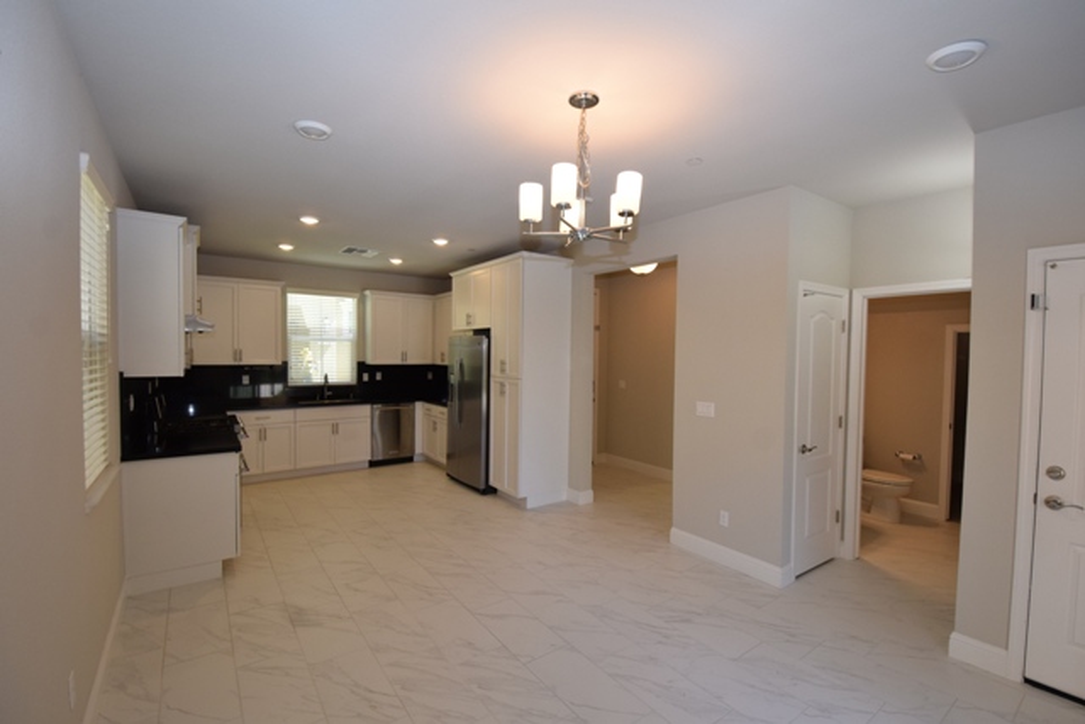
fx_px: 452
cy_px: 362
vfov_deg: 77.4
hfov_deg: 100.4
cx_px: 542
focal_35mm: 15
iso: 640
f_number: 5.6
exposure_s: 1/125
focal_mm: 10
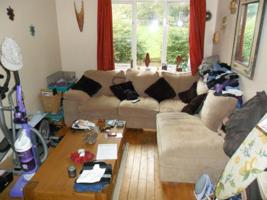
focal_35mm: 27
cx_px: 134
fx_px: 208
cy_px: 100
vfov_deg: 51.3
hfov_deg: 65.3
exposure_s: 1/45
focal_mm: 4.9
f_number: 3.5
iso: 400
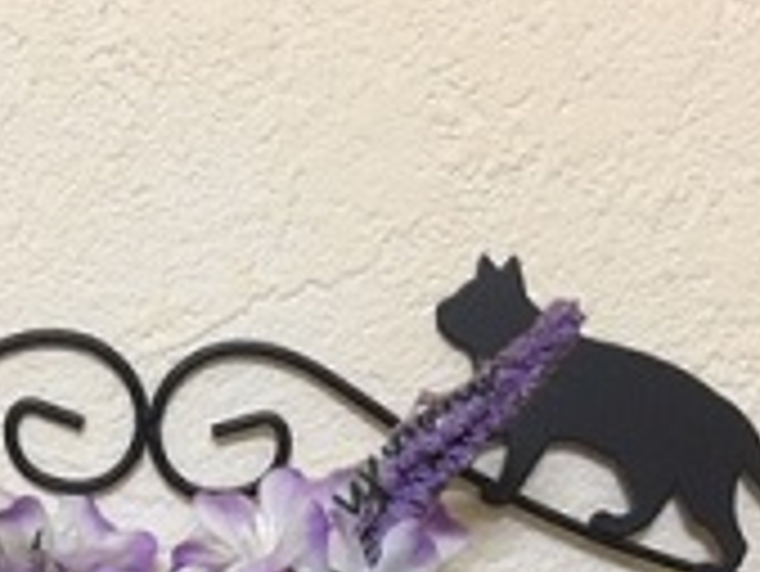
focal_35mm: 88
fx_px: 1933
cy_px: 784
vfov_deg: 15.8
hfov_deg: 21.9
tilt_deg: -15.5
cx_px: 130
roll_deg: -3.2
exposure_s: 1/30
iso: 80
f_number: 2.2
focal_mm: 4.15
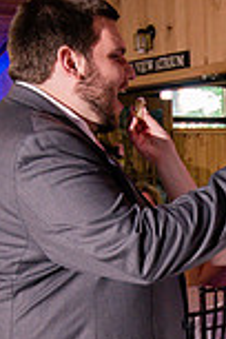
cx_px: 219
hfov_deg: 15.3
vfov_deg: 22.7
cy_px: 284
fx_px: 829
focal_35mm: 88
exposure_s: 1/250
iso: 640
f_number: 2.8
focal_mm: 20
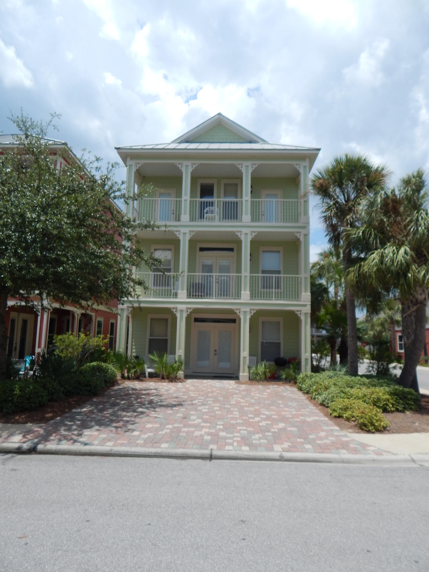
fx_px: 364
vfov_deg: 76.4
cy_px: 286
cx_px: 214
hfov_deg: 61.1
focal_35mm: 22
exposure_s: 1/500
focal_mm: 4
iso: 125
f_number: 6
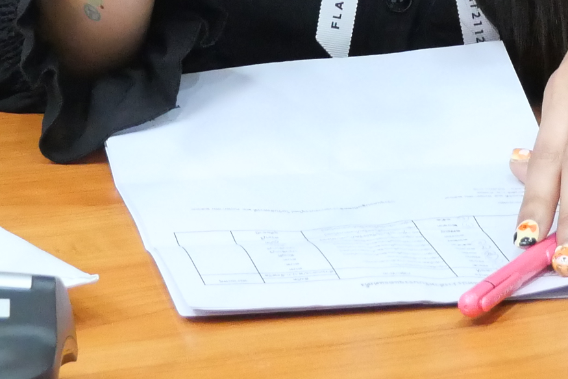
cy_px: -386
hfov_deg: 11.8
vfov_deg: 7.6
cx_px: 287
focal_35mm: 174
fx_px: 2746
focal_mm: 20
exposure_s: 1/50
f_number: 5
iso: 3200
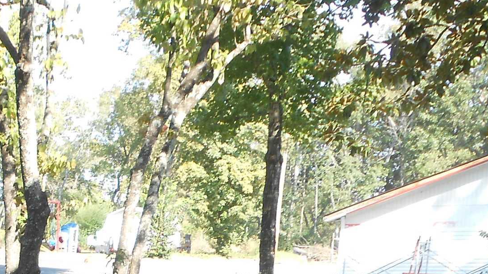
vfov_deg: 13.9
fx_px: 1035
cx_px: -23
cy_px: 448
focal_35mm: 80
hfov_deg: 25.0
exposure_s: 1/100
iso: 80
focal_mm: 4.6
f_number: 3.5
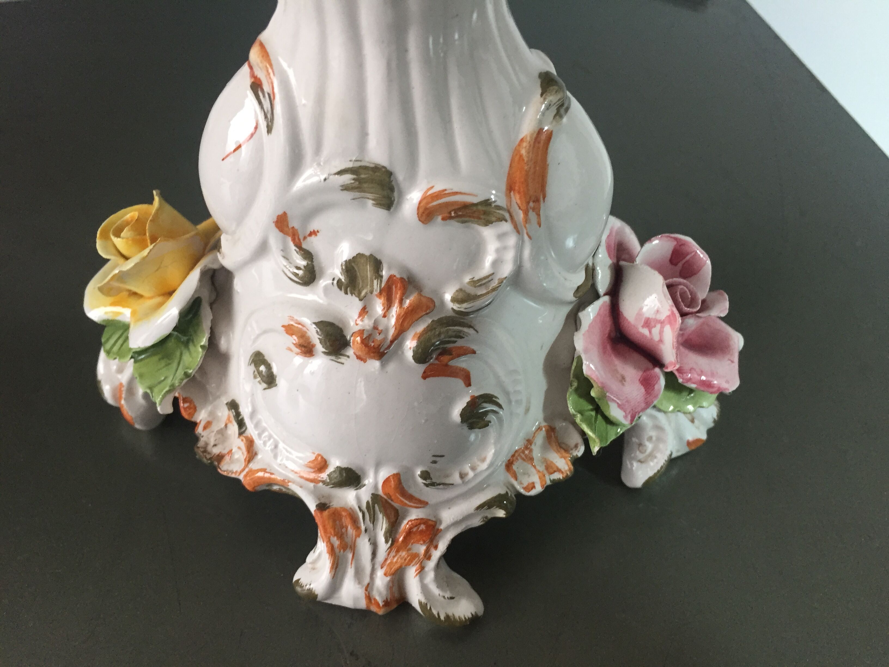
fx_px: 745
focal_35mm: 29
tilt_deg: -49.1
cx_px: 444
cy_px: 334
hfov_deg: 61.7
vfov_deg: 48.2
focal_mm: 4.15
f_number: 2.2
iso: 160
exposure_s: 1/33
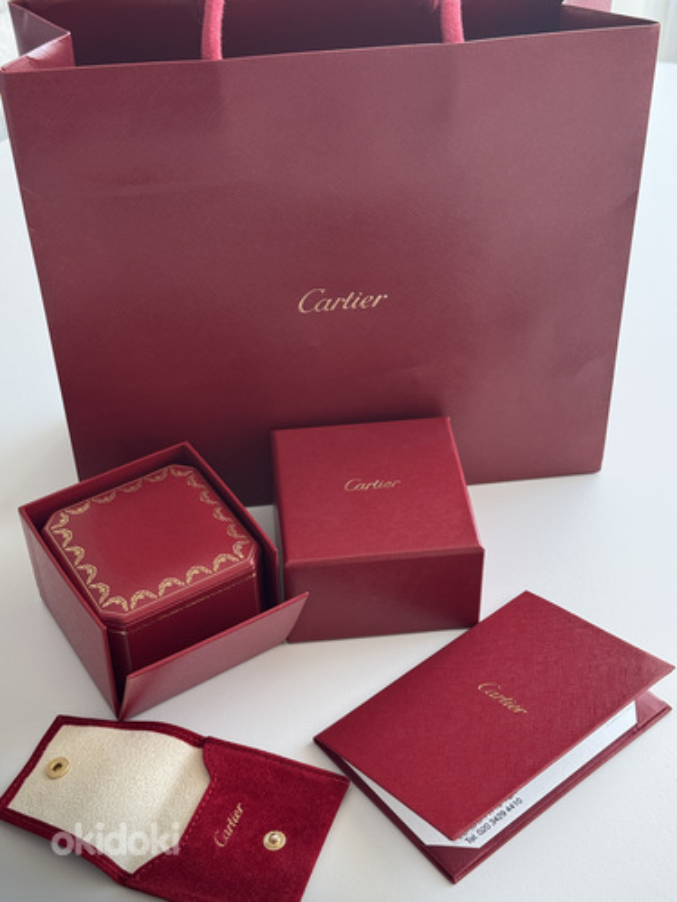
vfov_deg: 39.7
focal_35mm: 48
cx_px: 338
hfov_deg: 30.3
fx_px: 1252
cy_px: 451
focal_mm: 6.76
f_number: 1.78
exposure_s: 1/60
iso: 200
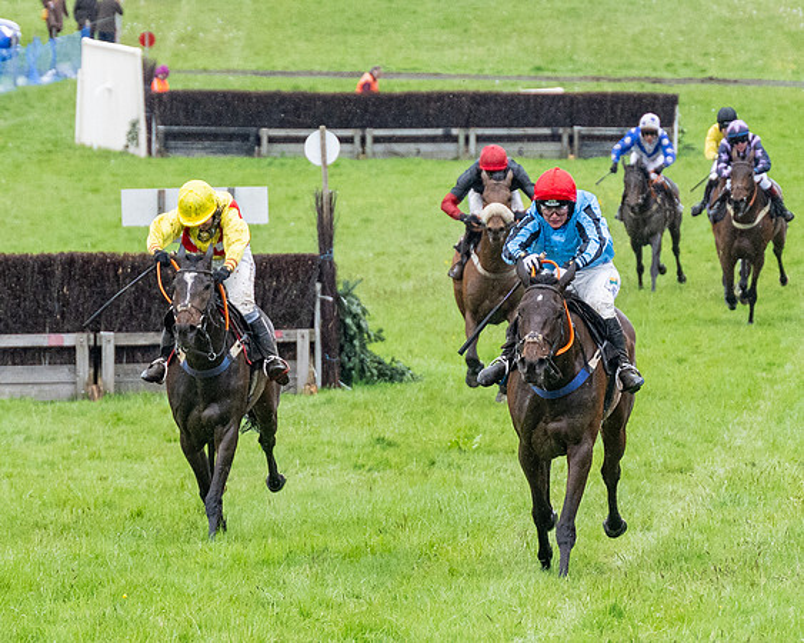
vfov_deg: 3.6
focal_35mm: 425
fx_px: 10114
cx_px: 458
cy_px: 330
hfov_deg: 4.6
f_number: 4
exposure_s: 1/1250
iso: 1000
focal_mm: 125
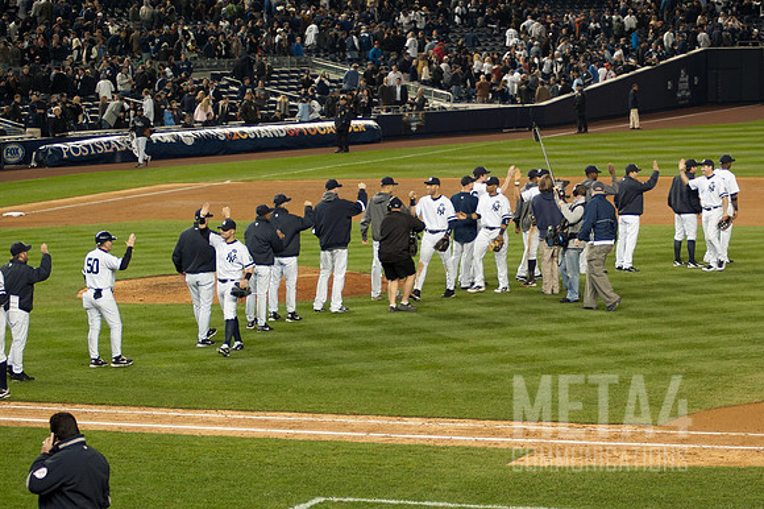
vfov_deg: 11.2
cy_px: 250
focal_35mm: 122
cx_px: 445
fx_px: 2592
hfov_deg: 16.8
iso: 320
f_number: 5
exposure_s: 1/100
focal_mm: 70
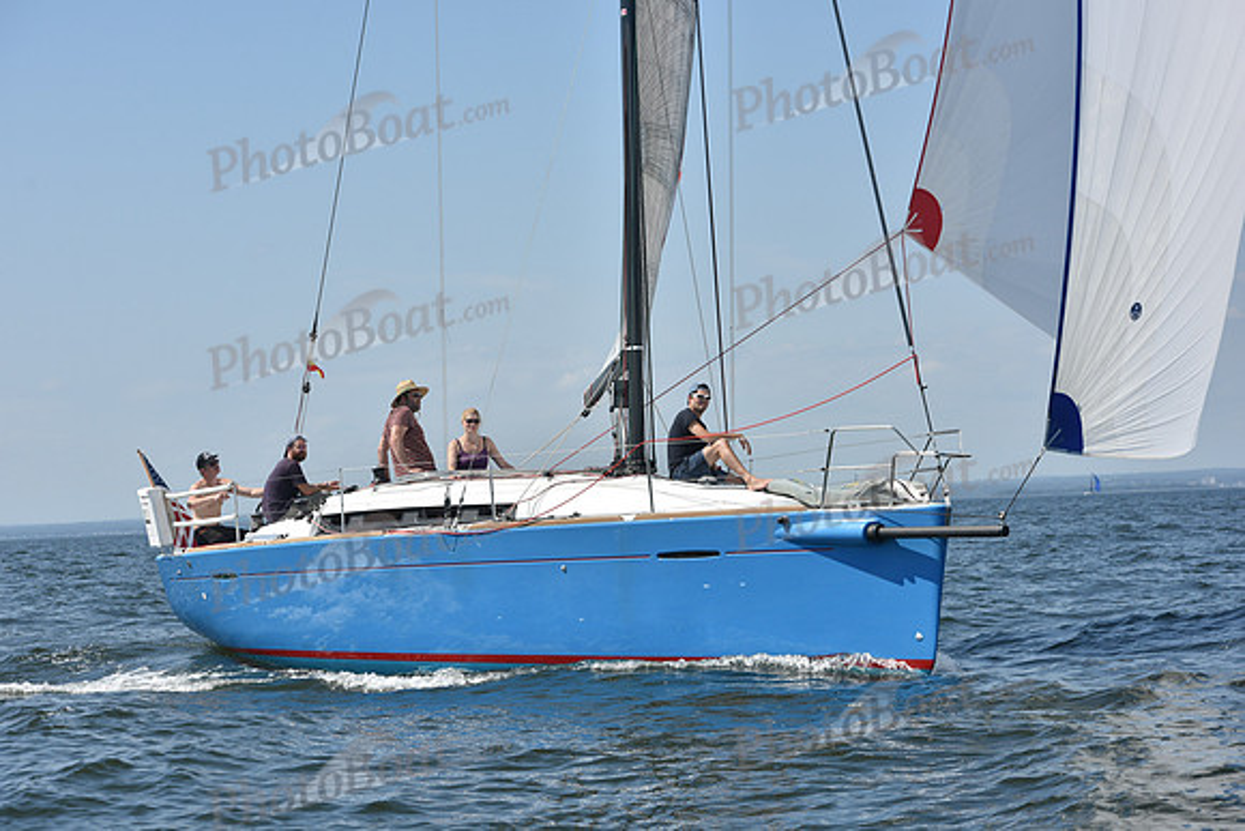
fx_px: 3182
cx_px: 622
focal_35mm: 92
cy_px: 416
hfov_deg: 22.1
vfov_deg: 14.9
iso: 250
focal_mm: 92
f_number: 8
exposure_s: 1/1250
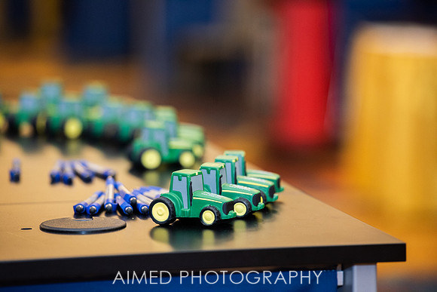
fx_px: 2428
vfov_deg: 6.9
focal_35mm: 200
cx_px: 218
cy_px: 146
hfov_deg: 10.3
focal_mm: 200
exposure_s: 1/200
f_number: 4
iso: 1600
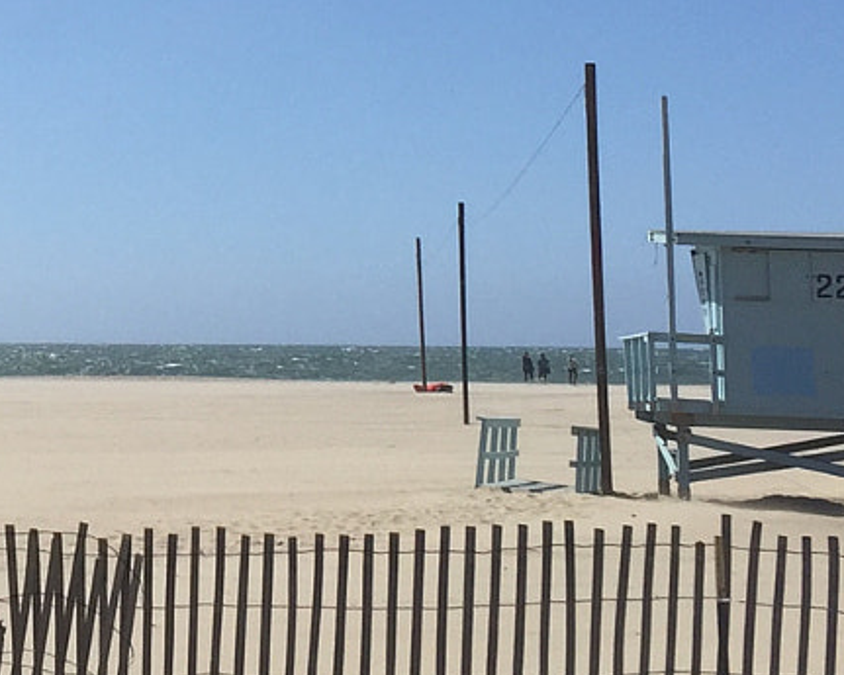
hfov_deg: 17.6
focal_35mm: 105
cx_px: -121
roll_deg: -1.1
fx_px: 2623
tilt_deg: +11.0
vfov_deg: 14.2
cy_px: -127
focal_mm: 4.15
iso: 32
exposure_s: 1/3968
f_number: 2.2
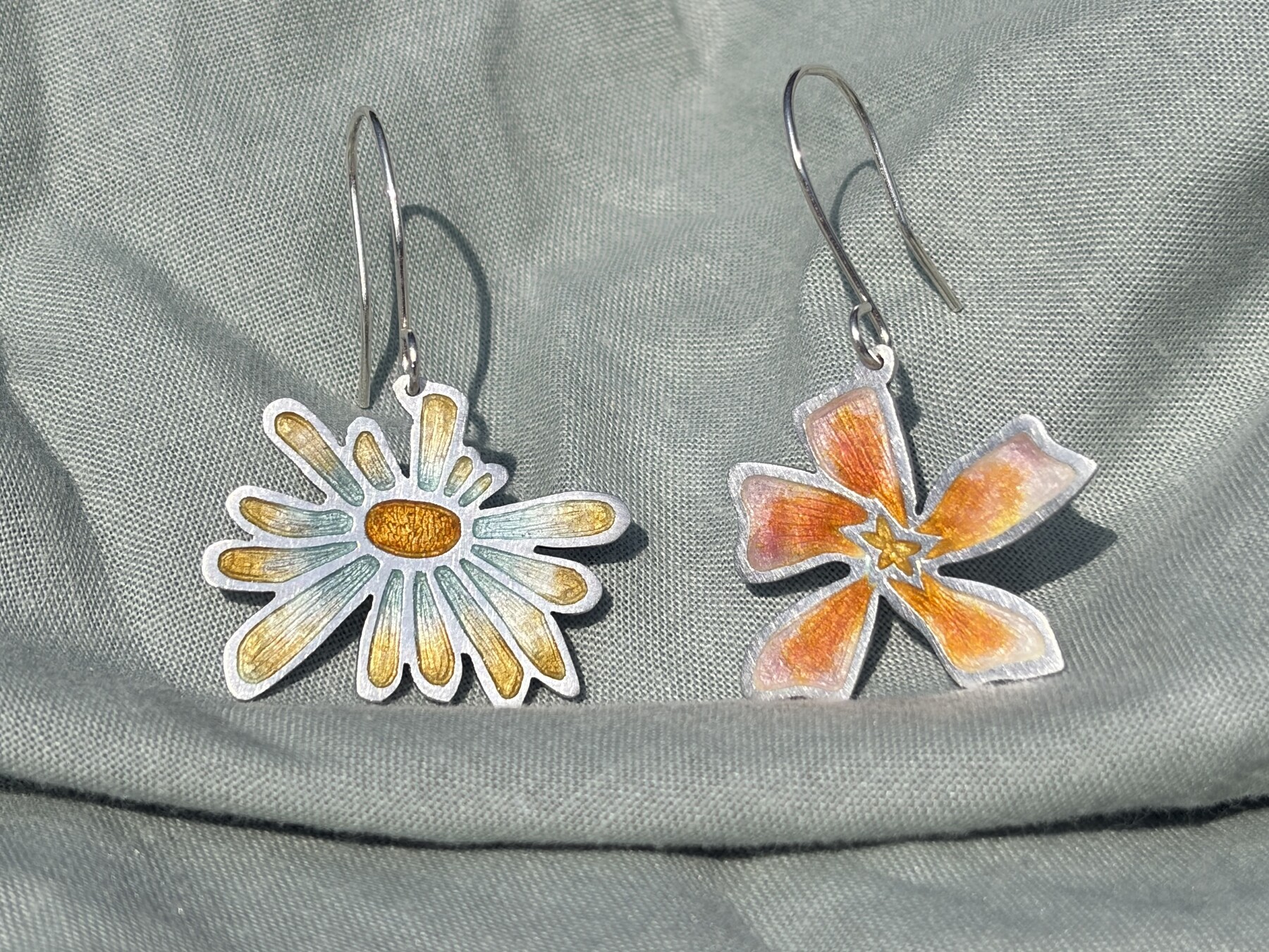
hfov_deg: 36.8
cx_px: 634
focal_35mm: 52
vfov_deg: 28.0
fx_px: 1906
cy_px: 476
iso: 40
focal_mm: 5.96
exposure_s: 1/10204
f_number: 1.6
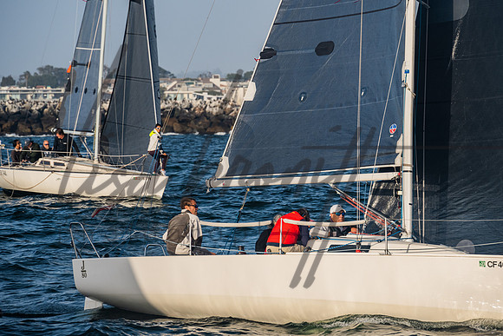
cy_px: 153
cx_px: 282
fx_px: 3398
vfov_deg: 5.7
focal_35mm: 243
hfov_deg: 8.5
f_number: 8
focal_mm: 200
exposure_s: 1/640
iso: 400
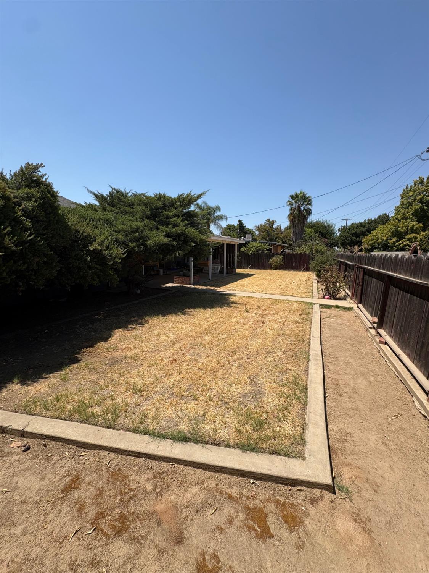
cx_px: 214
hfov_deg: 85.7
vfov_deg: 102.1
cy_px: 286
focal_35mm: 14
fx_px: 231
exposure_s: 1/1927
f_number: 2.2
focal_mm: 2.22
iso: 50
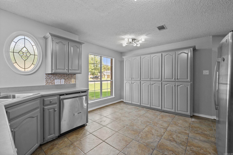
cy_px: 78
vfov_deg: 77.3
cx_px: 116
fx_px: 97
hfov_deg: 100.4
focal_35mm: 15
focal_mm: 10
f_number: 8
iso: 400
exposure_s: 1/13
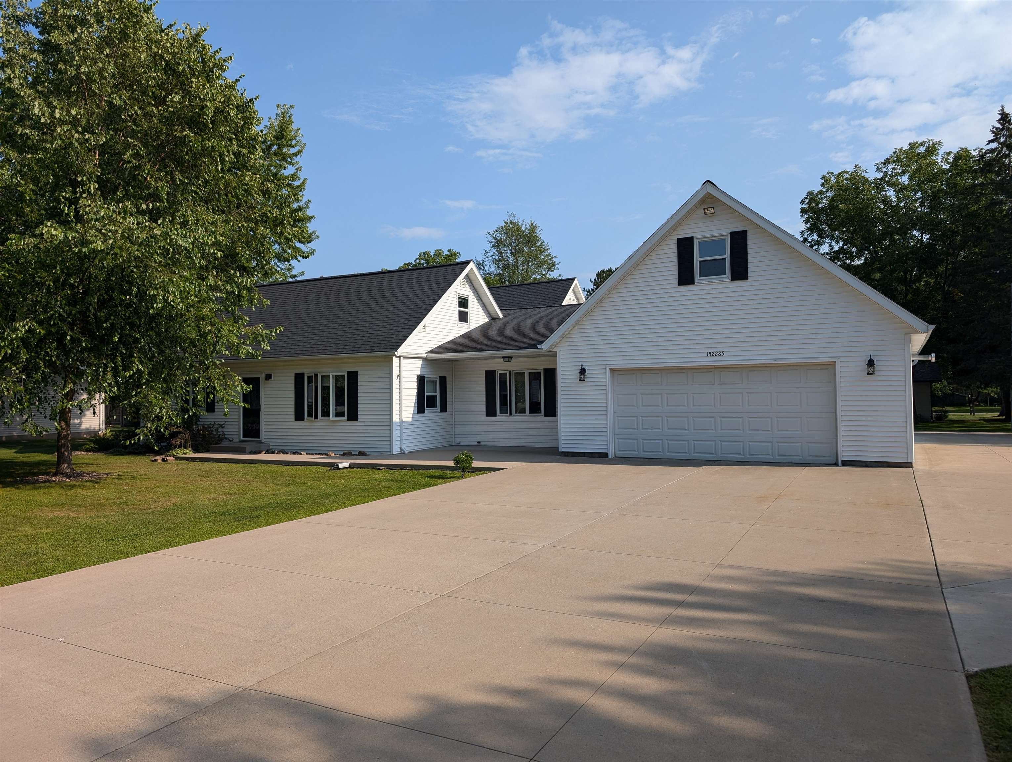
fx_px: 703
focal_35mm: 24
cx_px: 506
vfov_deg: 56.9
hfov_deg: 71.5
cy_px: 381
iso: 19
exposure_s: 1/1418
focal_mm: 6.9
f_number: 1.68
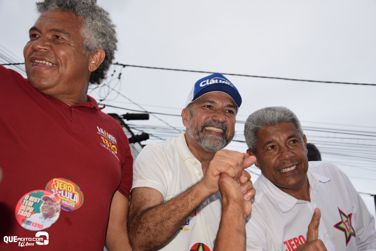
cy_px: 126
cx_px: 188
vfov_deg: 29.9
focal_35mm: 45
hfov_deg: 43.6
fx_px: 470
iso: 220
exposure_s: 1/125
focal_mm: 30
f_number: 5.6
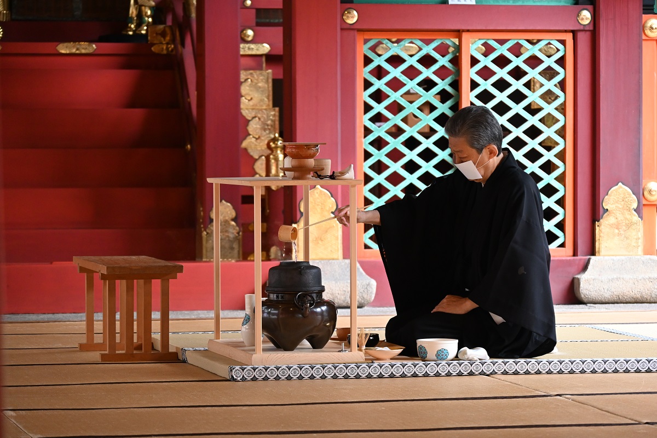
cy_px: 219
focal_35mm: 158
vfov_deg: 8.7
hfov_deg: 13.0
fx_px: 2874
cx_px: 328
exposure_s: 1/125
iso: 1600
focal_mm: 105
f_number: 5
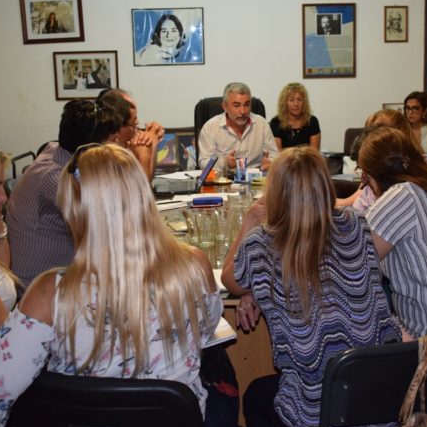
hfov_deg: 31.6
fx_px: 754
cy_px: 198
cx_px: 254
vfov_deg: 31.6
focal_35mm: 54
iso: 2800
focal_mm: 26
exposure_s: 1/60
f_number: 4
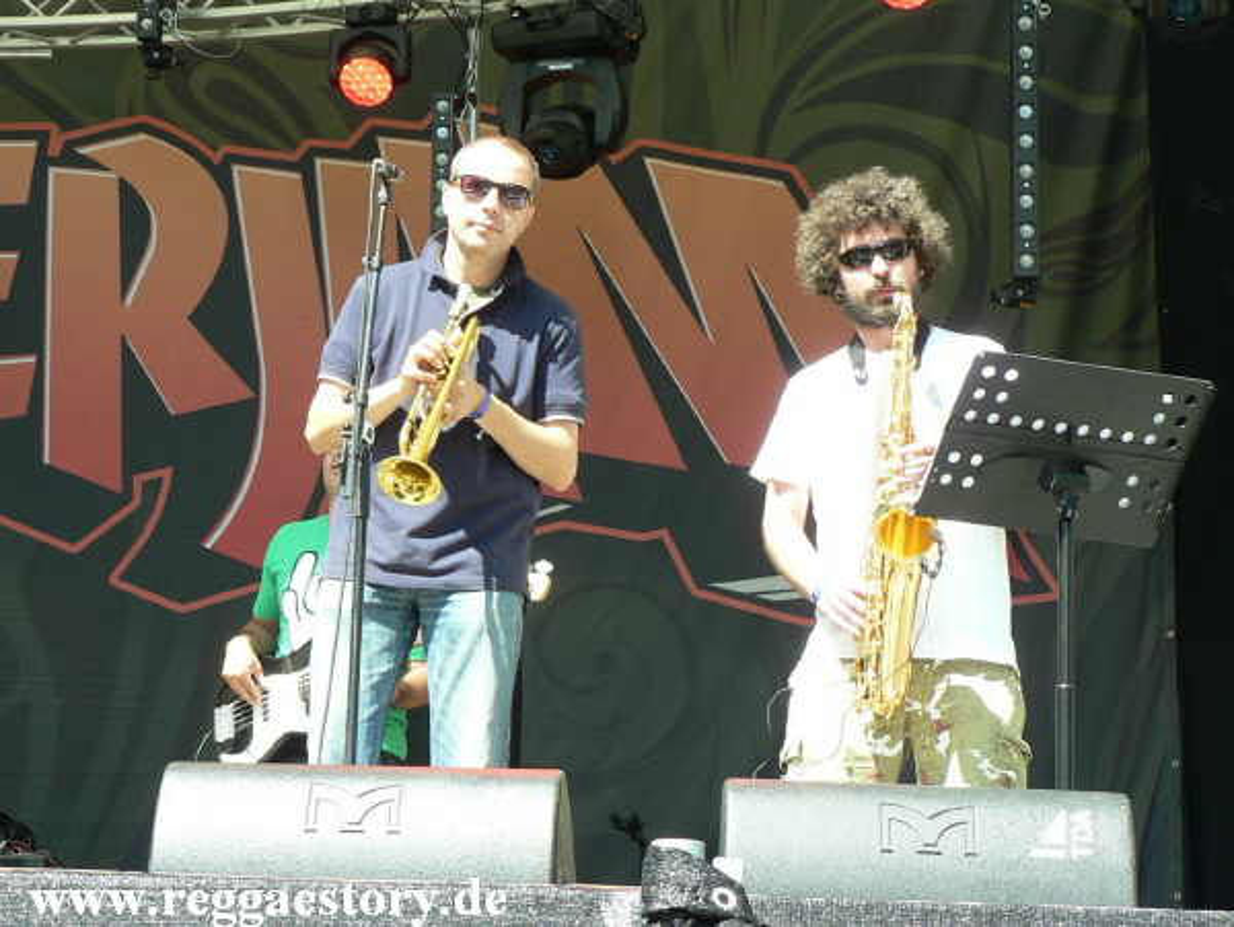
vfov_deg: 16.8
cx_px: 617
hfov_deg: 22.2
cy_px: 464
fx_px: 3140
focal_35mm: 88
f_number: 3.6
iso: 64
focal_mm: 15.2
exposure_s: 1/100
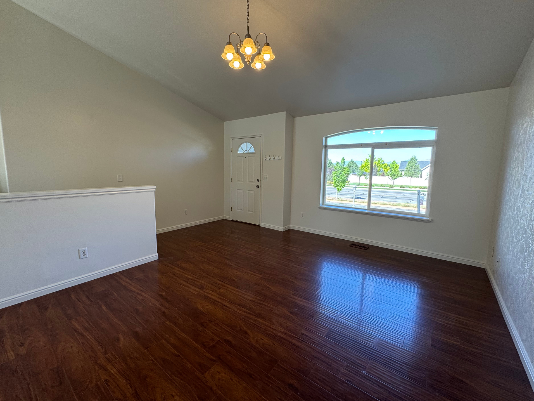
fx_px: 231
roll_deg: -0.8
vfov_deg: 81.7
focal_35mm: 15
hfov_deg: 98.1
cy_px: 194
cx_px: 259
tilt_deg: -7.2
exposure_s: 1/120
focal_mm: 2.22
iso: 80
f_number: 2.2
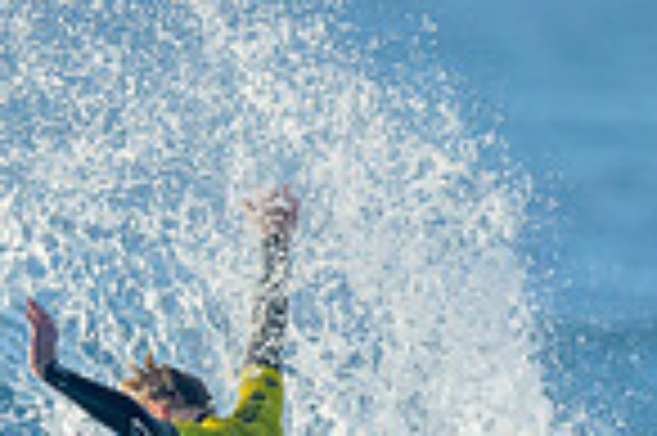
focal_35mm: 4369
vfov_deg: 0.3
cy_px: 874
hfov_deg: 0.5
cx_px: -294
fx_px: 79644
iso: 500
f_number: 6.3
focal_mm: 800
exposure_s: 1/2000
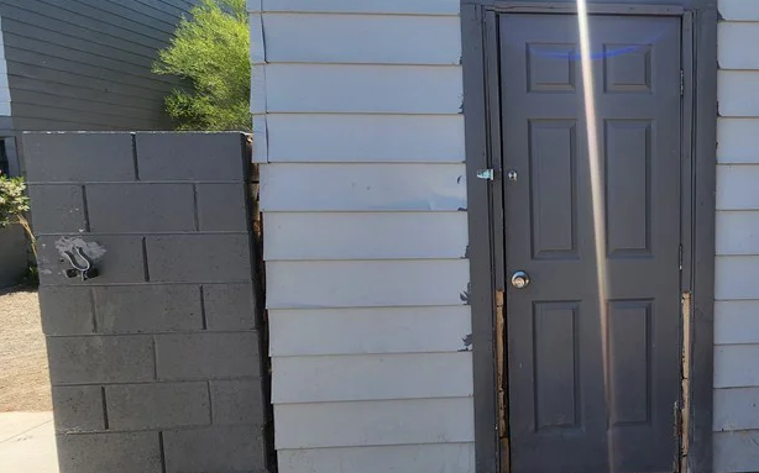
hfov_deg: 69.1
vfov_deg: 52.9
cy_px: 225
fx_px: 475
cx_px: 616
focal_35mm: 23
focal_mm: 2.2
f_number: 2.2
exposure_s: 1/1090
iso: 50
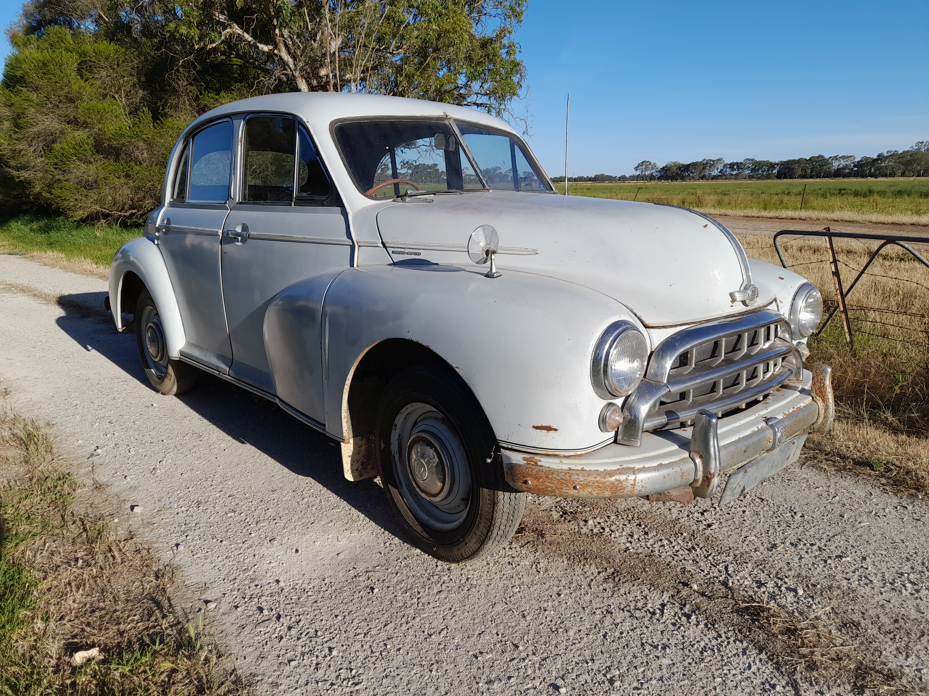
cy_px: 348
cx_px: 464
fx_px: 671
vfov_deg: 54.9
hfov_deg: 69.4
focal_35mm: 25
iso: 20
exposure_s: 1/811
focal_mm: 4.6
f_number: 2
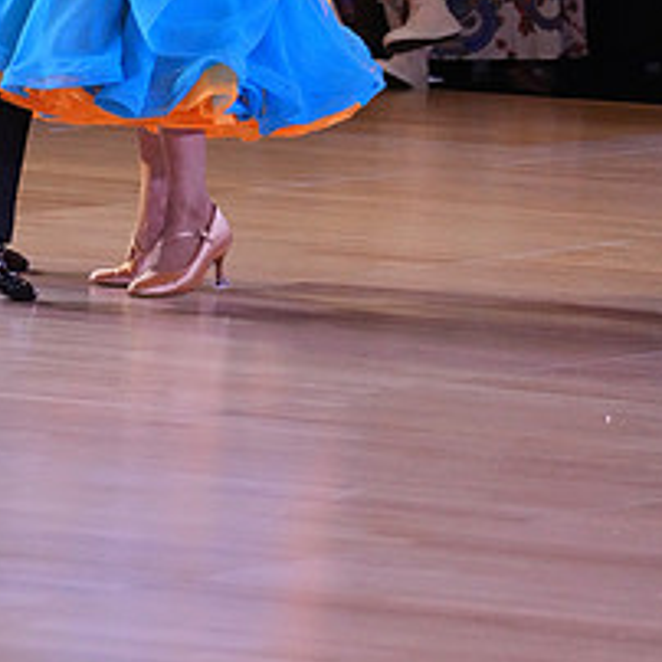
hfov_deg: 3.6
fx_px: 10580
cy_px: -193
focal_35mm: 489
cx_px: 110
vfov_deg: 3.6
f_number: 7.1
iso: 10000
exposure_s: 1/320
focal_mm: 200
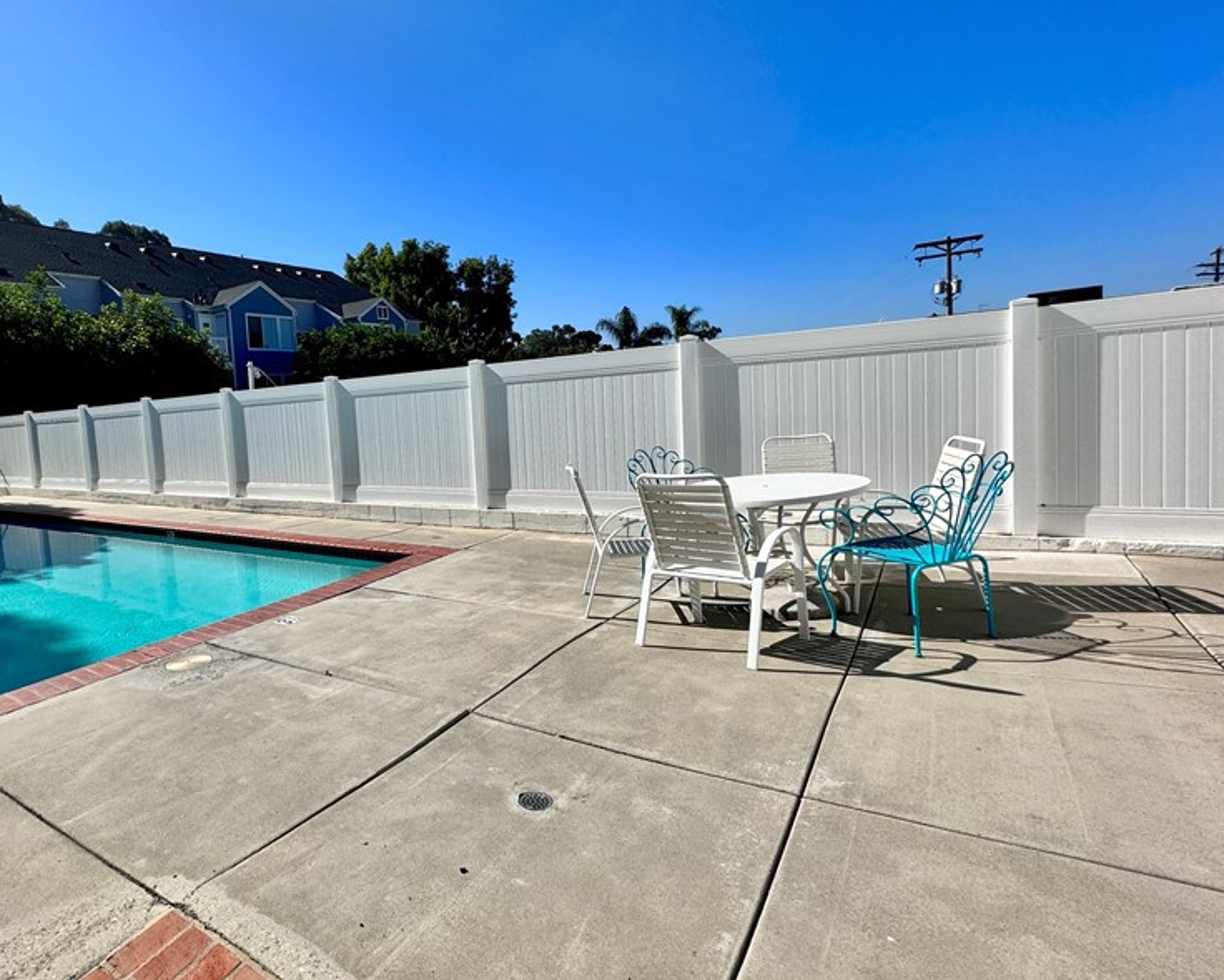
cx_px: 422
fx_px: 688
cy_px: 458
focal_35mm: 19
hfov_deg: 80.9
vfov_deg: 70.8
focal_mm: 2.22
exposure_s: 1/3717
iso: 50
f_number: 2.2
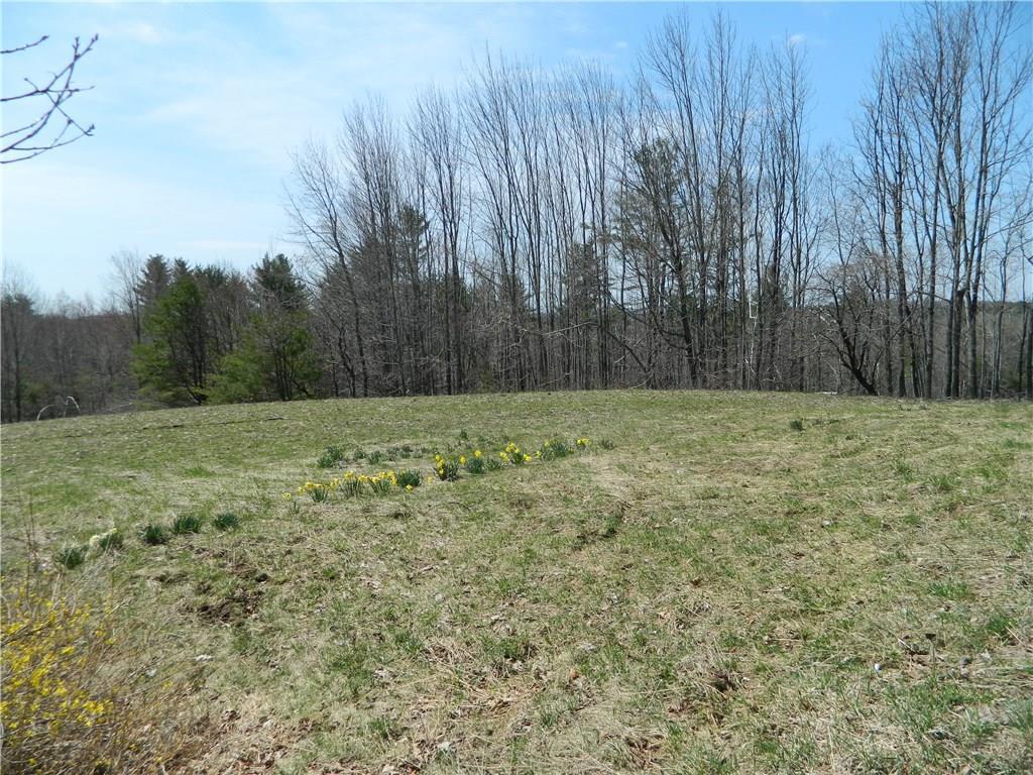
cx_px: 516
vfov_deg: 54.9
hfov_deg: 69.4
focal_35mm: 25
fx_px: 746
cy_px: 388
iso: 80
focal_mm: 4.5
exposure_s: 1/160
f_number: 8.7
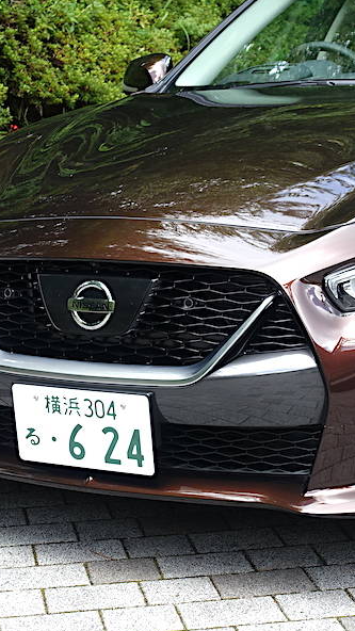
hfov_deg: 12.9
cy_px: 318
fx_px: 1573
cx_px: 173
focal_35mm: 94
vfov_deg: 22.7
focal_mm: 21.59
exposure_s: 1/80
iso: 125
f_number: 5
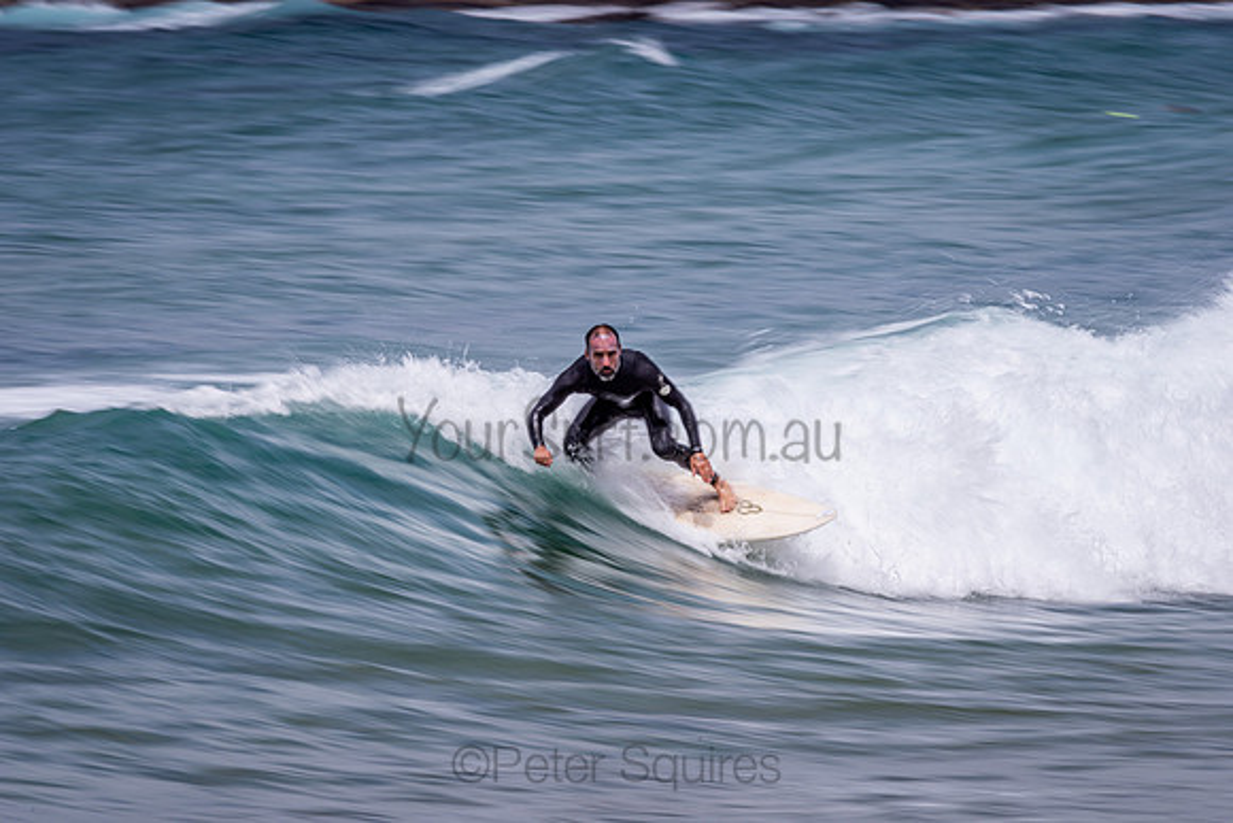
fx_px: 17128
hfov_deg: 4.1
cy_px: 412
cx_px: 616
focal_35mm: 500
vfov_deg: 2.8
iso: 64
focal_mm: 500
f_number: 20
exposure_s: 1/25
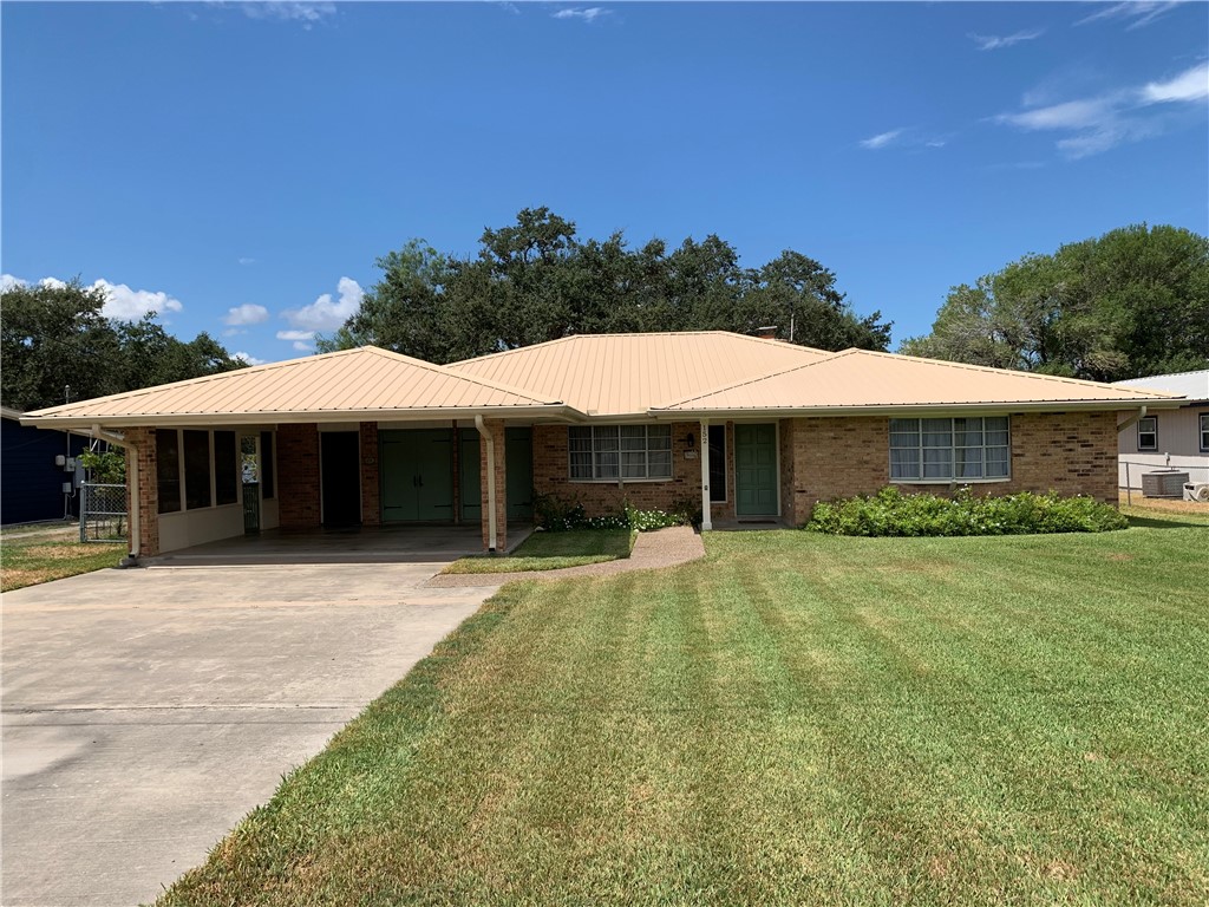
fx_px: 908
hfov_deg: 67.3
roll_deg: +1.2
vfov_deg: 53.1
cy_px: 454
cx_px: 604
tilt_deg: -0.3
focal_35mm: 26
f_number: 1.8
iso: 25
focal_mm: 4.25
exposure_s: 1/2994
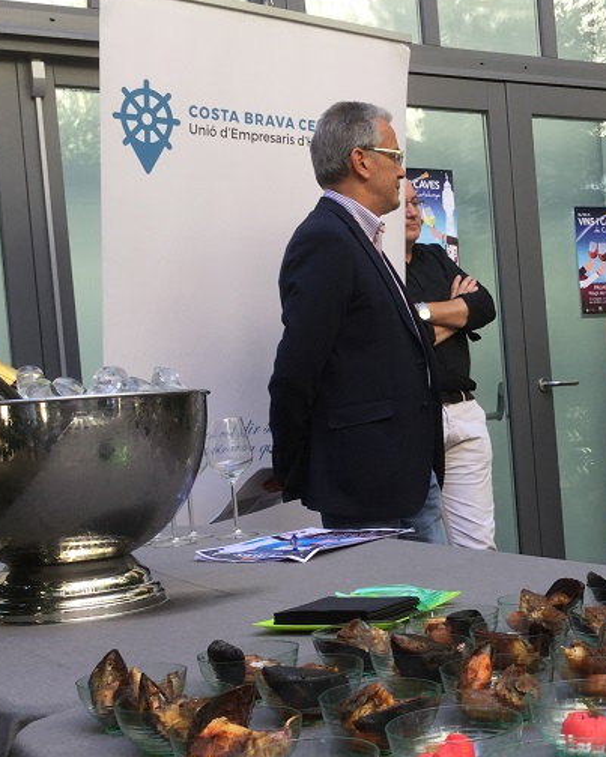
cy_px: 460
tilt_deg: -3.8
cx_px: 414
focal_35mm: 54
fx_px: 1211
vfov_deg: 34.6
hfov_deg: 27.9
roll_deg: +3.5
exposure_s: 1/100
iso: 25
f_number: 2.4
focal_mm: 3.3
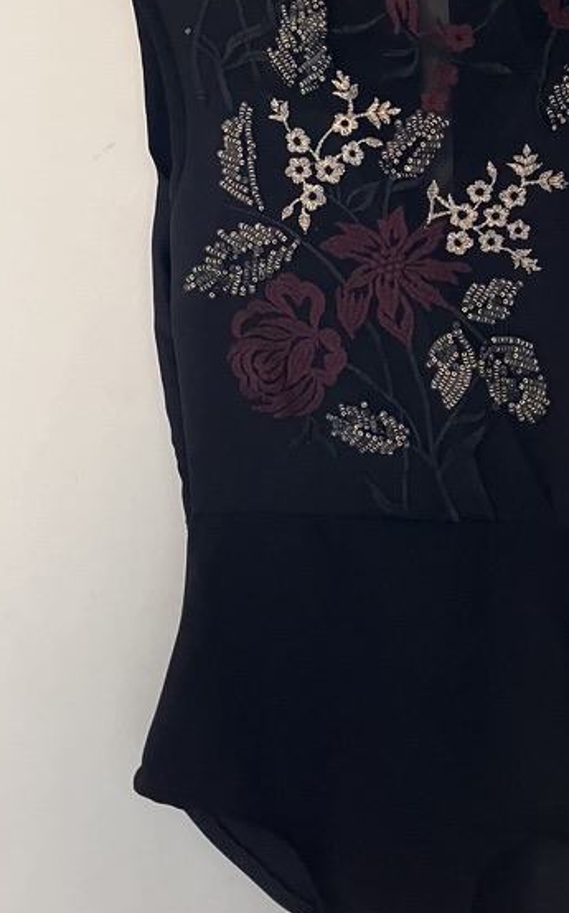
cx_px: 432
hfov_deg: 23.3
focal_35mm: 55
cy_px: 246
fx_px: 1366
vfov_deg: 36.2
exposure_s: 1/60
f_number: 1.8
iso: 250
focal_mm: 3.99
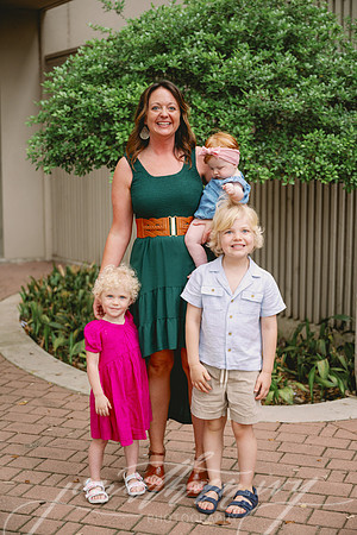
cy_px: 268
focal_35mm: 56
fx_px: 833
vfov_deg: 35.6
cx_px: 178
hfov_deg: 24.2
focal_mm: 56
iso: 320
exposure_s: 1/250
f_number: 2.8
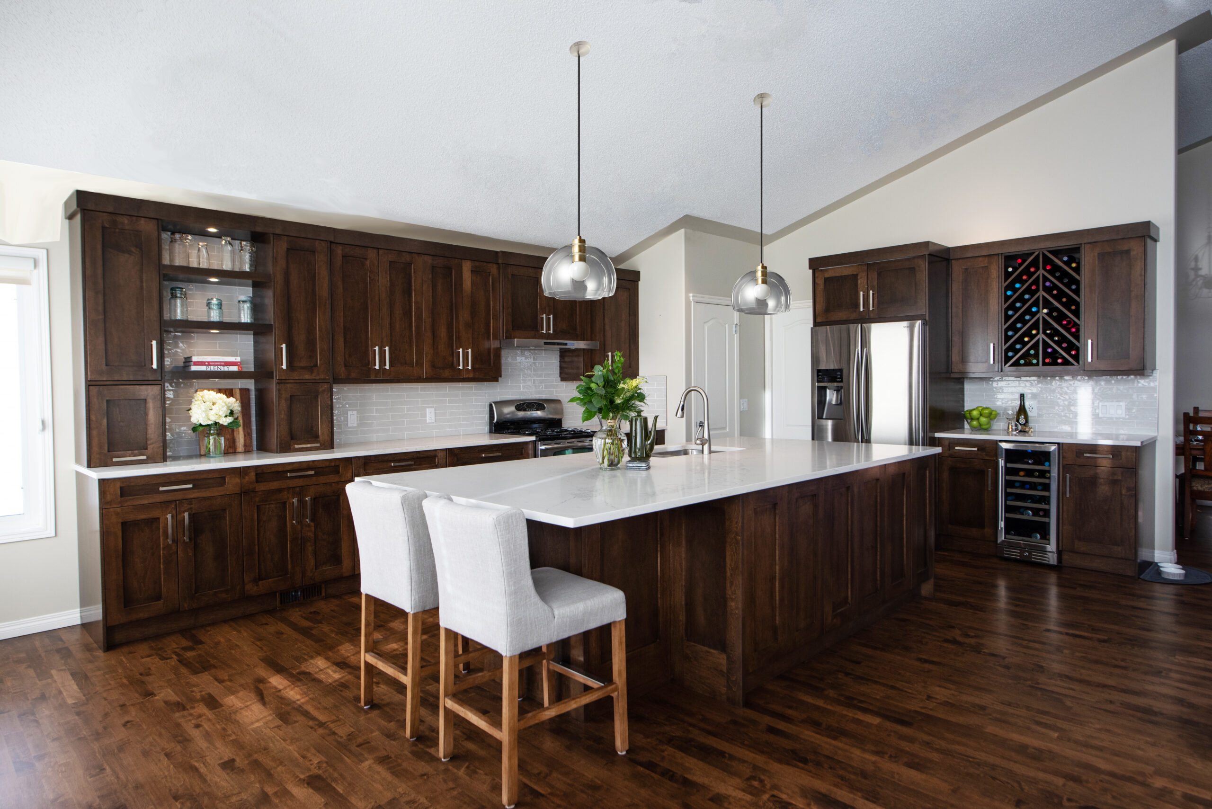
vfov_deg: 59.5
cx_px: 606
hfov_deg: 81.2
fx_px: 707
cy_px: 404
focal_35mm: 21
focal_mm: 21
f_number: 7.1
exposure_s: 1/60
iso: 250
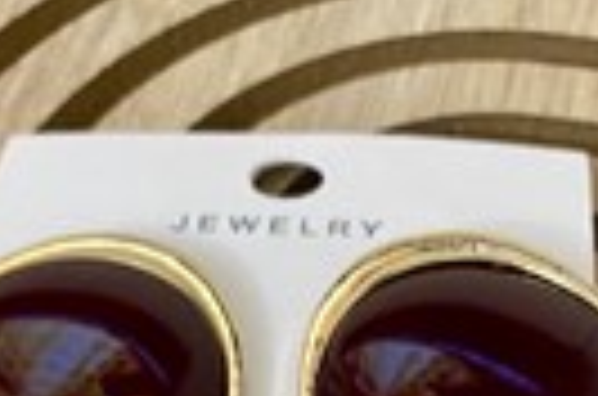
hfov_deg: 25.1
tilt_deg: -60.4
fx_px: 1342
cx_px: 261
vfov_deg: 14.2
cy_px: 781
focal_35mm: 81
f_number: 1.8
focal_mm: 4.25
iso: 500
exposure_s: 1/33
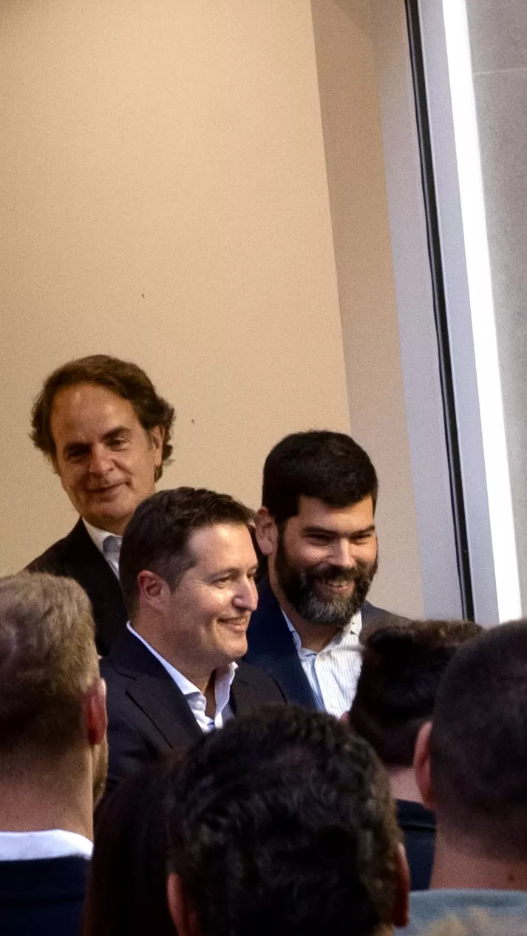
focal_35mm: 332
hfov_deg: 3.7
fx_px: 8245
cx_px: 484
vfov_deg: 6.5
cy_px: 416
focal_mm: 67
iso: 1000
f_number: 6.3
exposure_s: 1/200
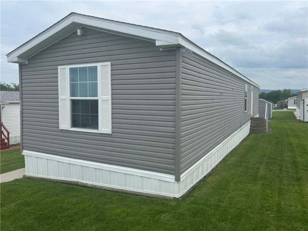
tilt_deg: -3.2
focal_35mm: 26
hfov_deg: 67.3
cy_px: 116
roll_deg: -0.2
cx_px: 154
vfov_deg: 53.1
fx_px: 231
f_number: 1.5
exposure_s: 1/3460
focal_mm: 5.7
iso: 50
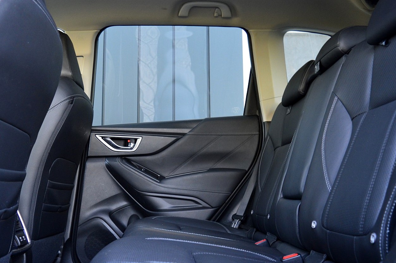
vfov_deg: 37.7
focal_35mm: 35
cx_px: 181
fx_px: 385
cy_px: 151
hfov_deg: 54.4
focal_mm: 18
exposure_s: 1/60
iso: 800
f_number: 4
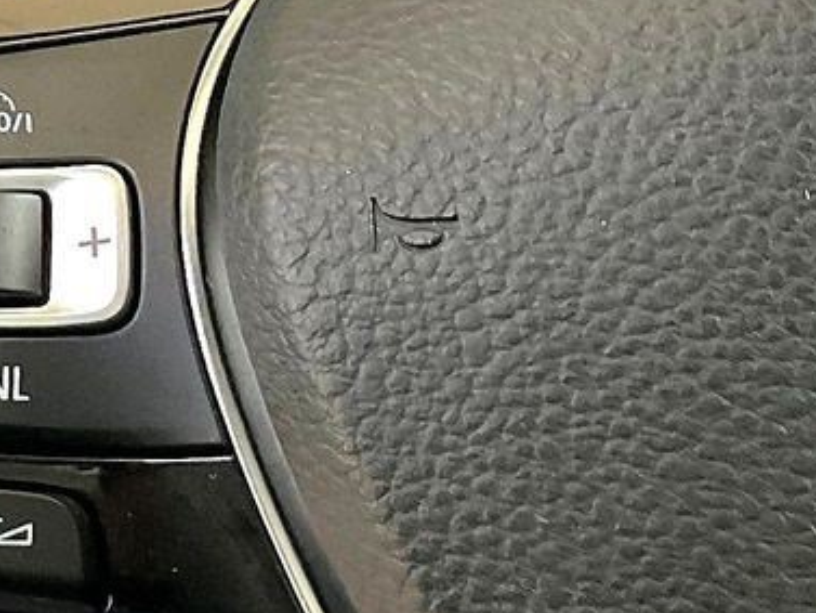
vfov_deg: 12.0
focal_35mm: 123
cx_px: 15
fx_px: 2900
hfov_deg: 15.7
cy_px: 234
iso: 160
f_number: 1.8
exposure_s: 1/60
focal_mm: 3
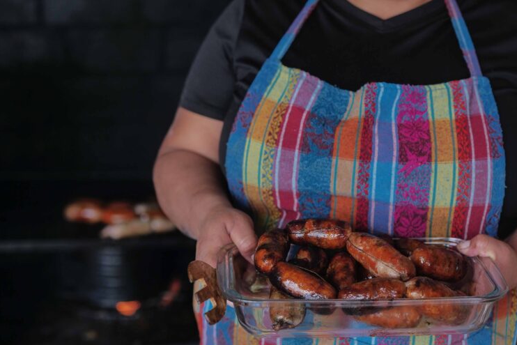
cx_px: 333
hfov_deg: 29.1
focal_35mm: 69
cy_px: 227
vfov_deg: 19.7
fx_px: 991
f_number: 2.8
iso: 400
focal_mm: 50
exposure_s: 1/200
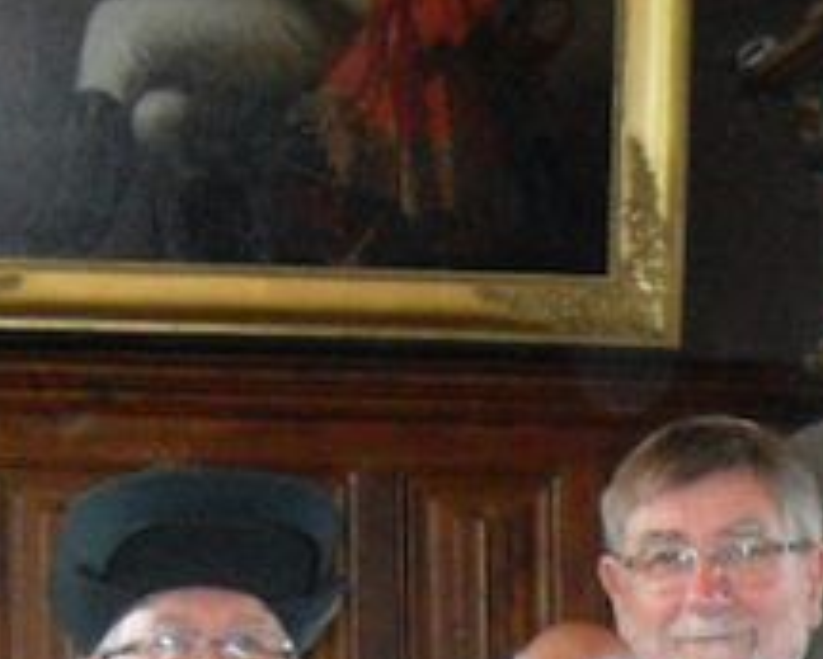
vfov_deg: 8.5
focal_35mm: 171
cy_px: 1387
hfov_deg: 10.9
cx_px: 1185
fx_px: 4167
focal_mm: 6.3
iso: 240
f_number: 2.8
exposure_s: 1/45
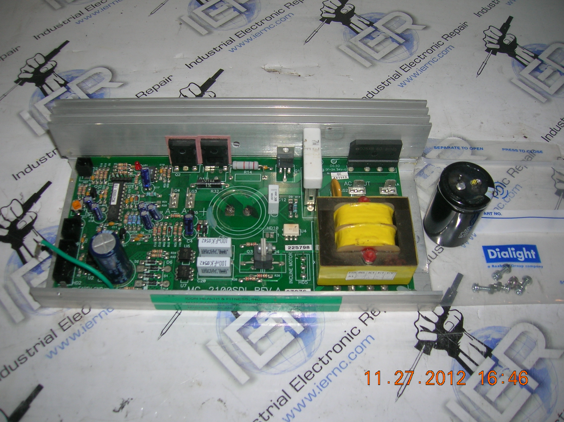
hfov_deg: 54.0
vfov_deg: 41.7
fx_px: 553
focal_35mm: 34
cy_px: 211
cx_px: 282
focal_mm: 5.7
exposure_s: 1/60.1
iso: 50
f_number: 2.9
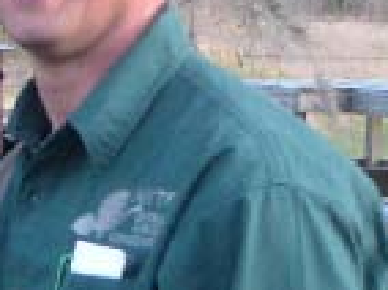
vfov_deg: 4.3
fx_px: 3827
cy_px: 144
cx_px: -213
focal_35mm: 342
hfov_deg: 5.7
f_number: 3.5
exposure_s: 1/100
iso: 125
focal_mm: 15
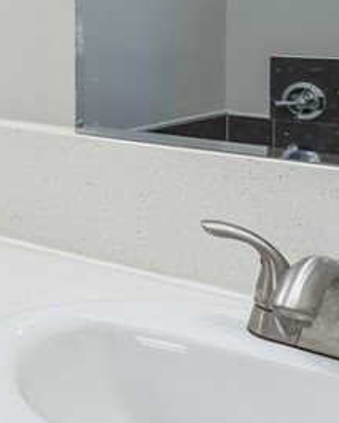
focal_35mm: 65
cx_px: -220
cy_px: 17
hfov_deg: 19.4
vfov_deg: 27.7
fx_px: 815
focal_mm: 12
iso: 400
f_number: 9
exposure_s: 1/50
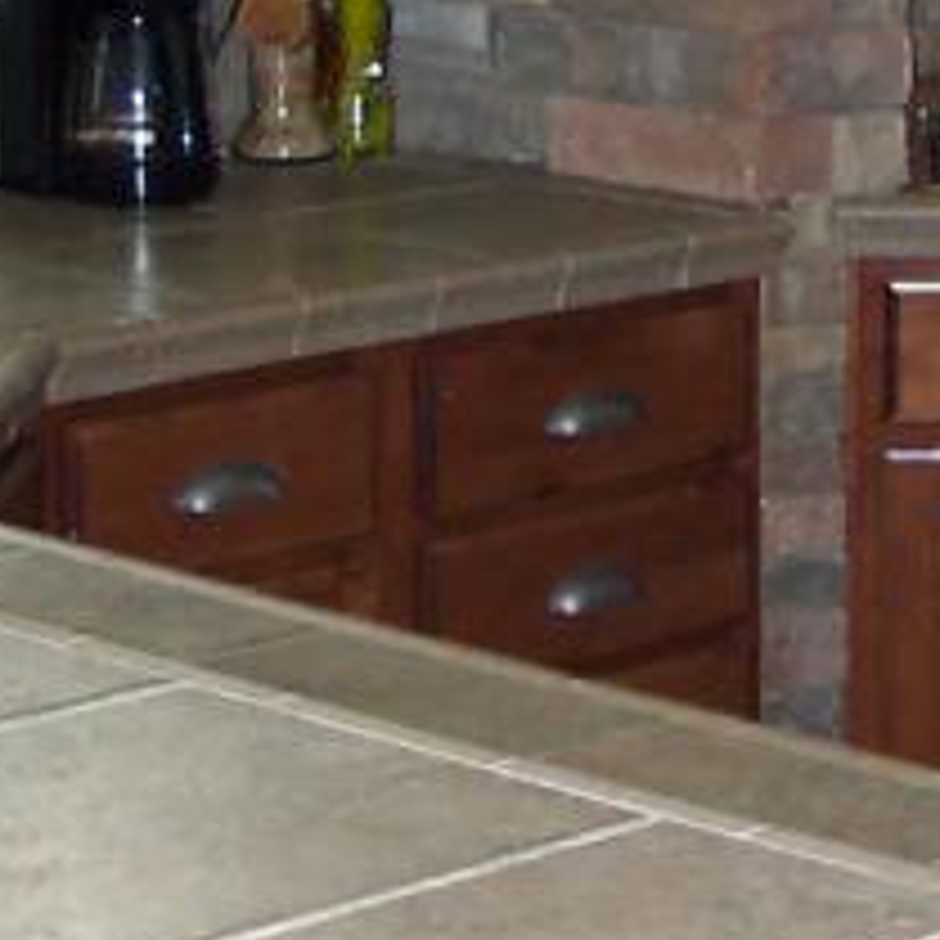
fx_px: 4854
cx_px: 1358
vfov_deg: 10.8
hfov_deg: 10.7
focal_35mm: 158
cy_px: -328
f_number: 2.8
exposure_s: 1/30
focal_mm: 8
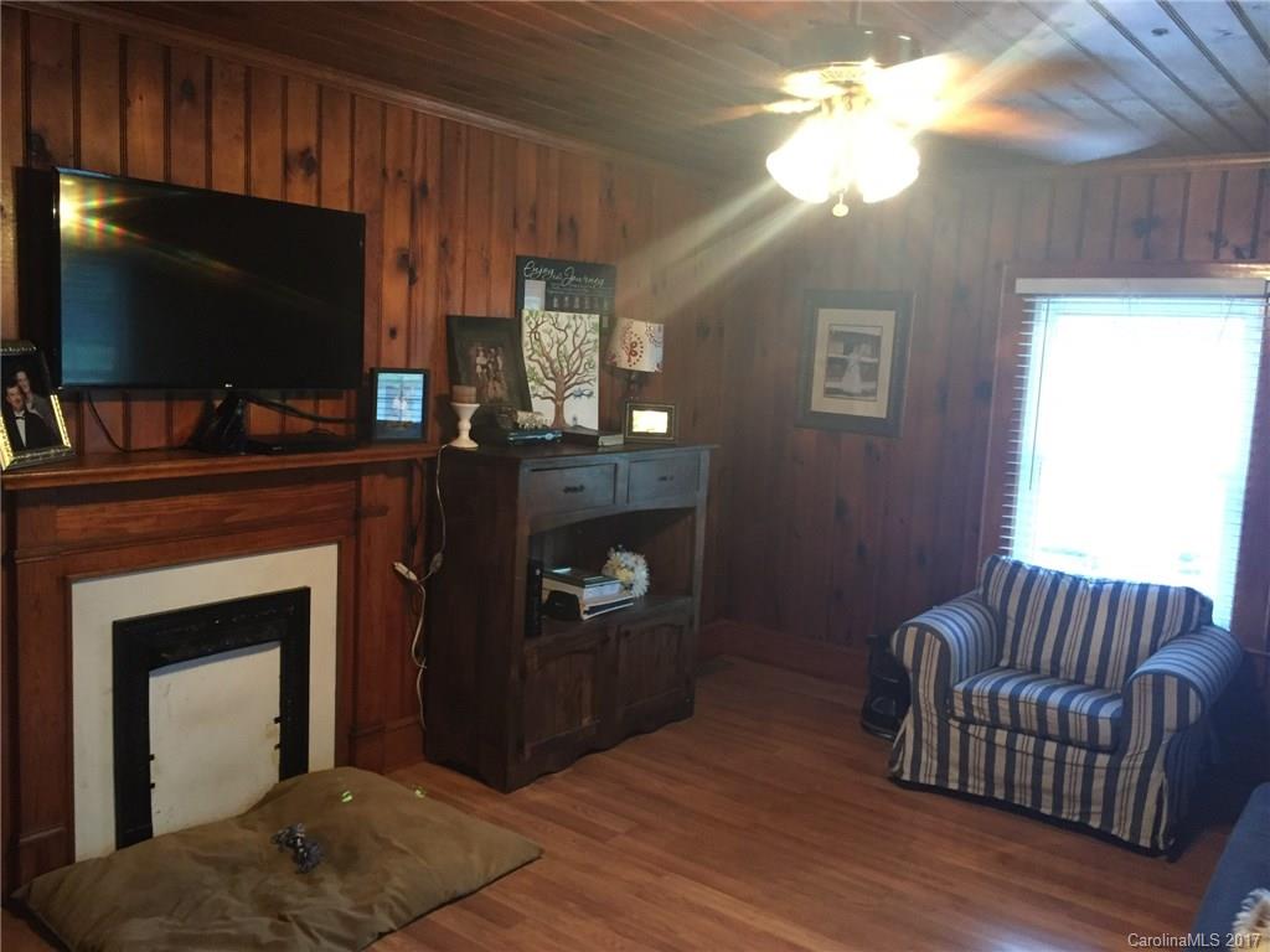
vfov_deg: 48.2
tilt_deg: -5.9
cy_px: 476
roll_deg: -3.8
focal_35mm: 29
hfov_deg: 61.7
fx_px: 1064
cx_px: 635
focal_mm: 4.15
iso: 250
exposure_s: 1/17
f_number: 2.2
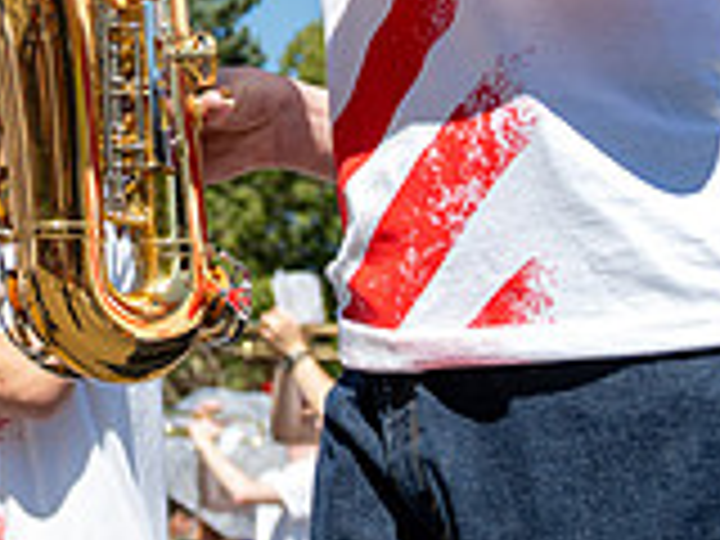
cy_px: -284
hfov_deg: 18.3
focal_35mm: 102
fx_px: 2122
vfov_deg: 13.6
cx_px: -144
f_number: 2.8
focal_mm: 24
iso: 100
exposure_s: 1/1000
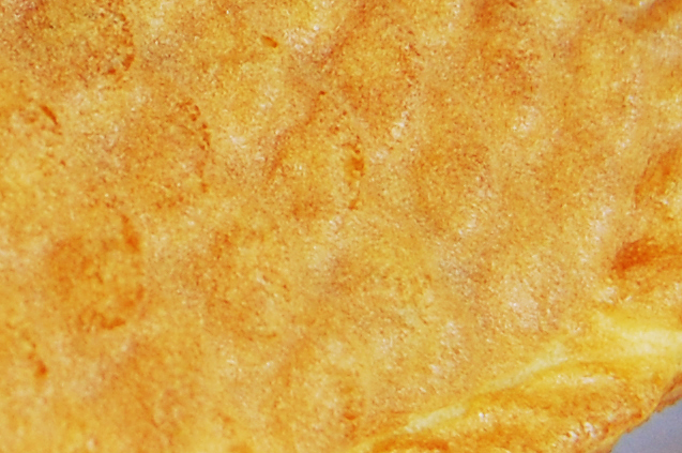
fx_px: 4560
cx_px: -308
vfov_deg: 5.7
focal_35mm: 241
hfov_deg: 8.4
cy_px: -135
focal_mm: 34
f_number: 5
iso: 400
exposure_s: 1/100
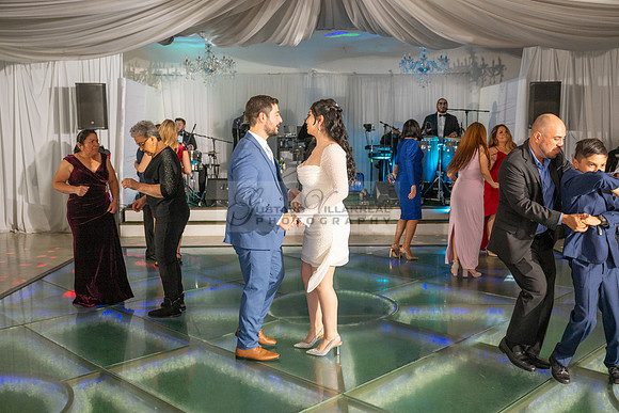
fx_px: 602
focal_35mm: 35
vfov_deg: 37.9
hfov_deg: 54.4
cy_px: 206
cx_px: 310
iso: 1000
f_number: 4
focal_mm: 35
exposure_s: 1/160
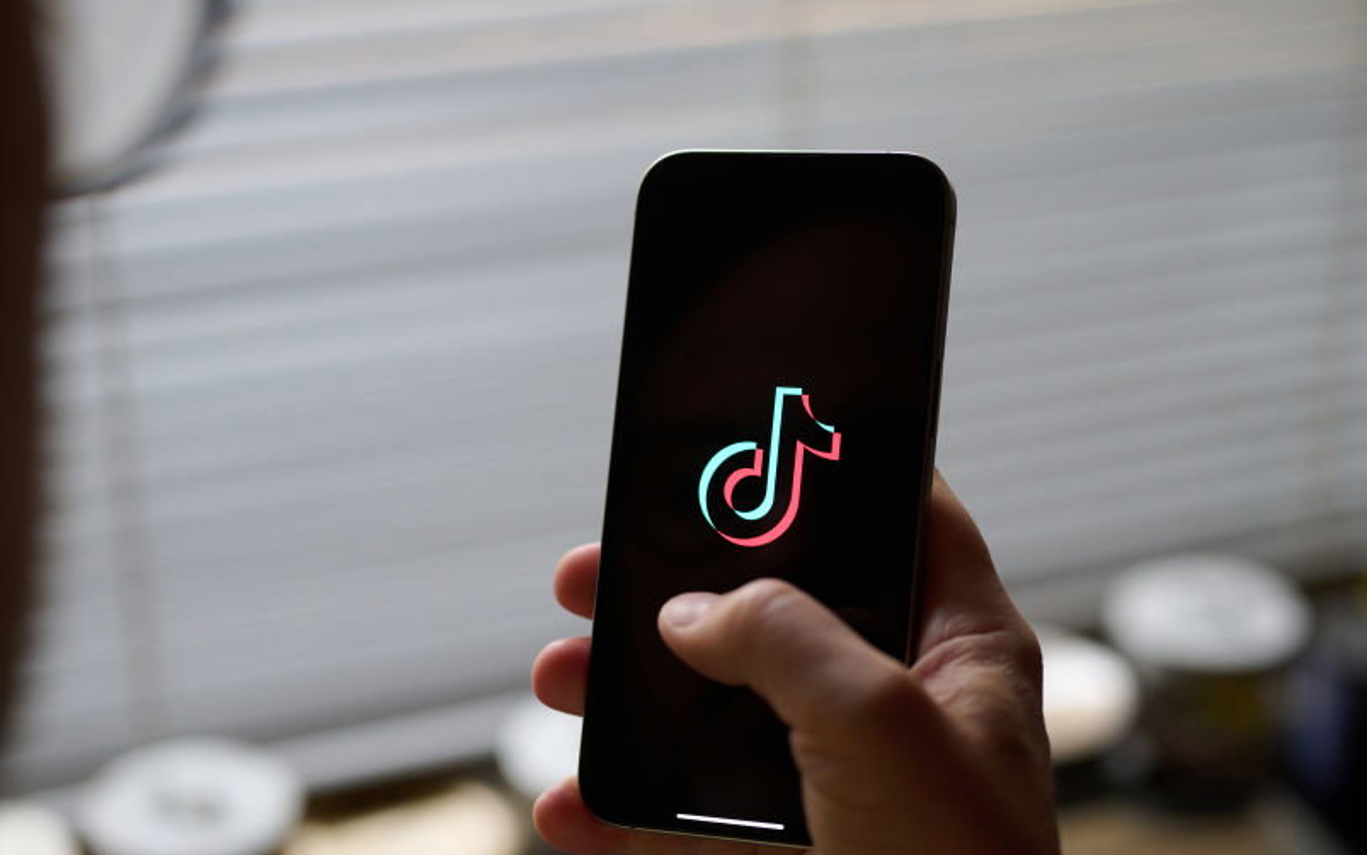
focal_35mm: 65
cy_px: 536
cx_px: 664
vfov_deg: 20.0
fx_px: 2422
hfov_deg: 31.5
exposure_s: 1/100
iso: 800
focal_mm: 50
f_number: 2.2
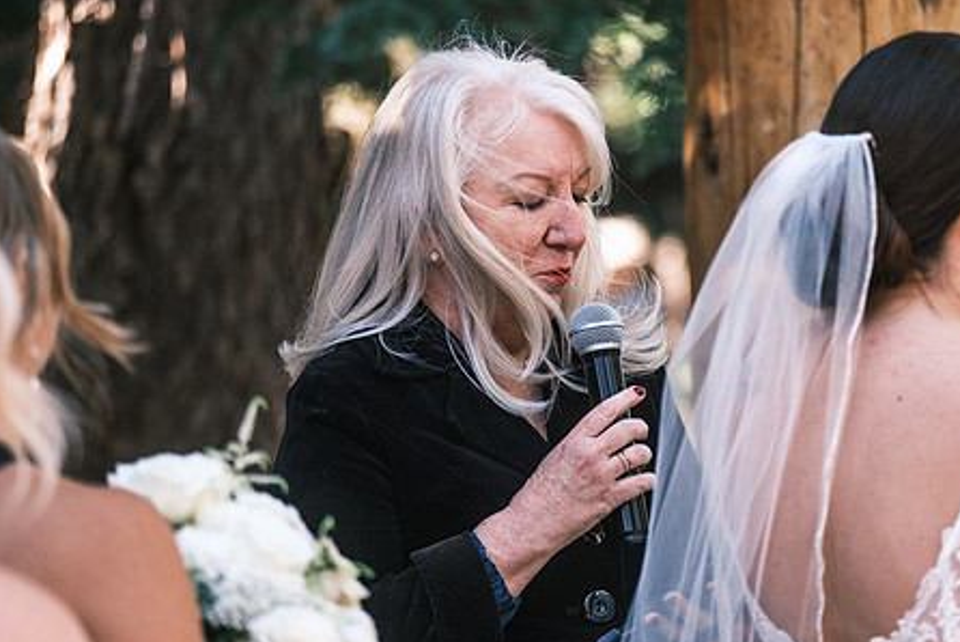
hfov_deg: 7.5
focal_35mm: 273
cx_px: 585
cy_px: 309
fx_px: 7284
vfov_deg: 5.0
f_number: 2.8
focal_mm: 140
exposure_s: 1/420
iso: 800
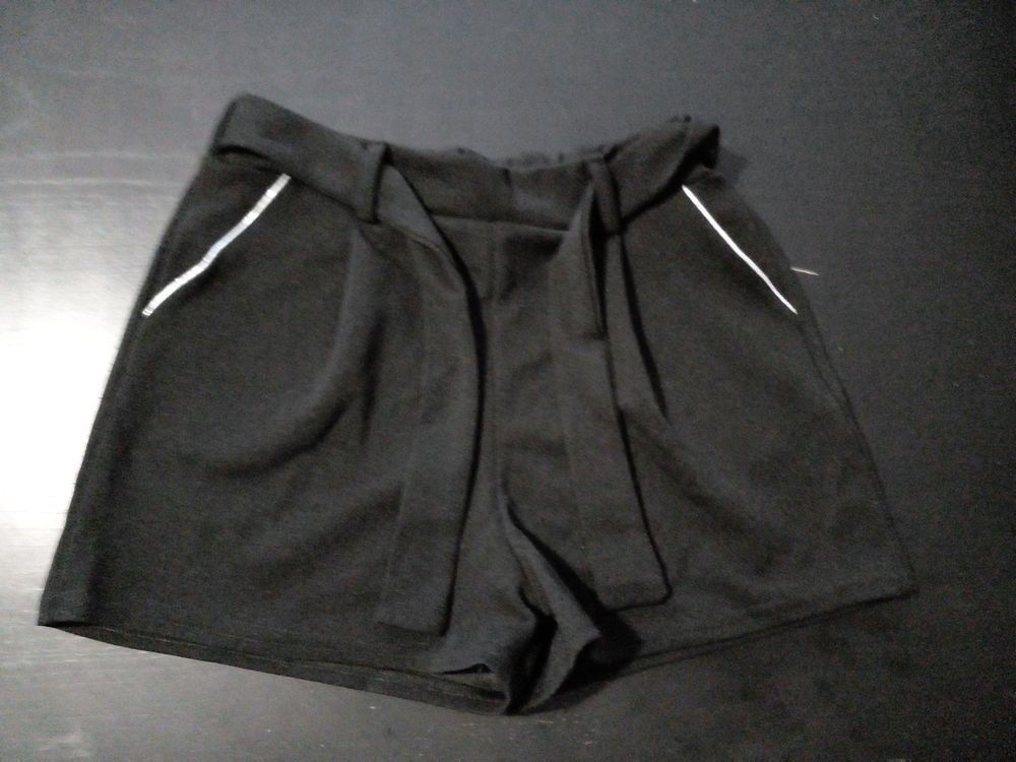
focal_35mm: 27
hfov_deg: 65.3
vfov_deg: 51.4
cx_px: 508
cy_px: 381
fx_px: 792
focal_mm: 3.6
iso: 1250
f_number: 1.9
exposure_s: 1/10
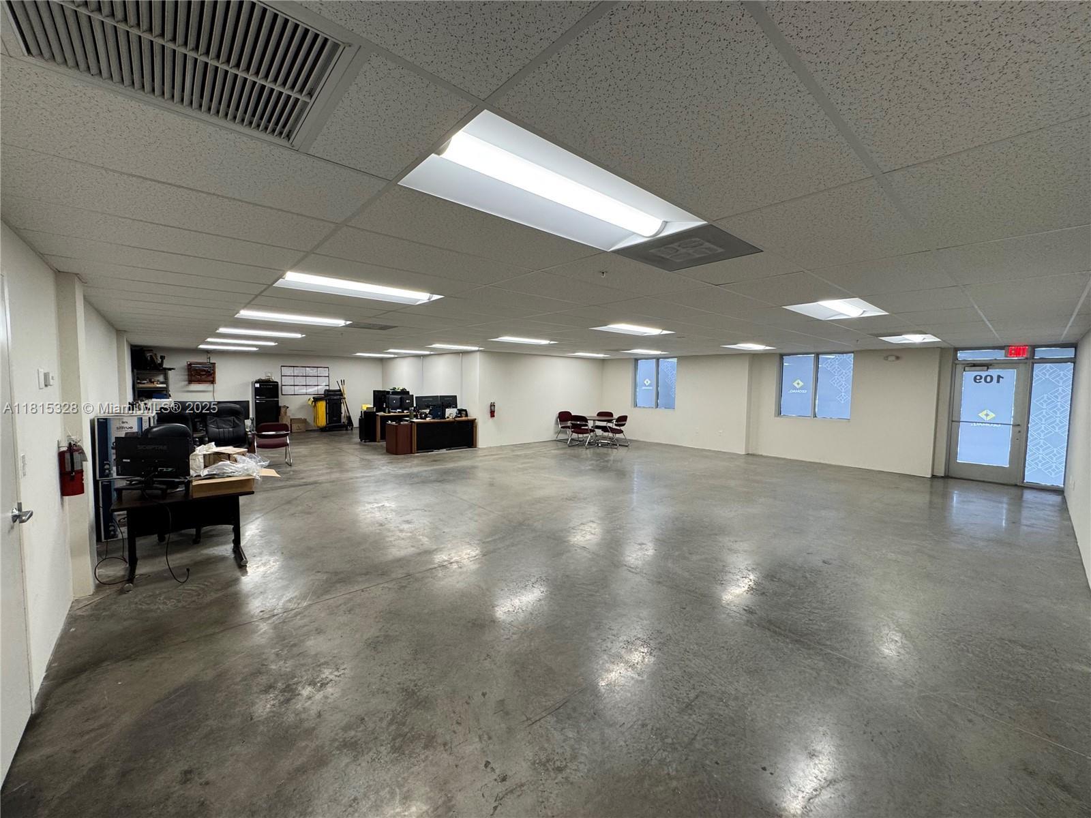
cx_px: 546
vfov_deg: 85.7
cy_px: 409
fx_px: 441
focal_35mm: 14
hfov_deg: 102.1
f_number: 2.2
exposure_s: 1/120
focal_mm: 2.22
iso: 200
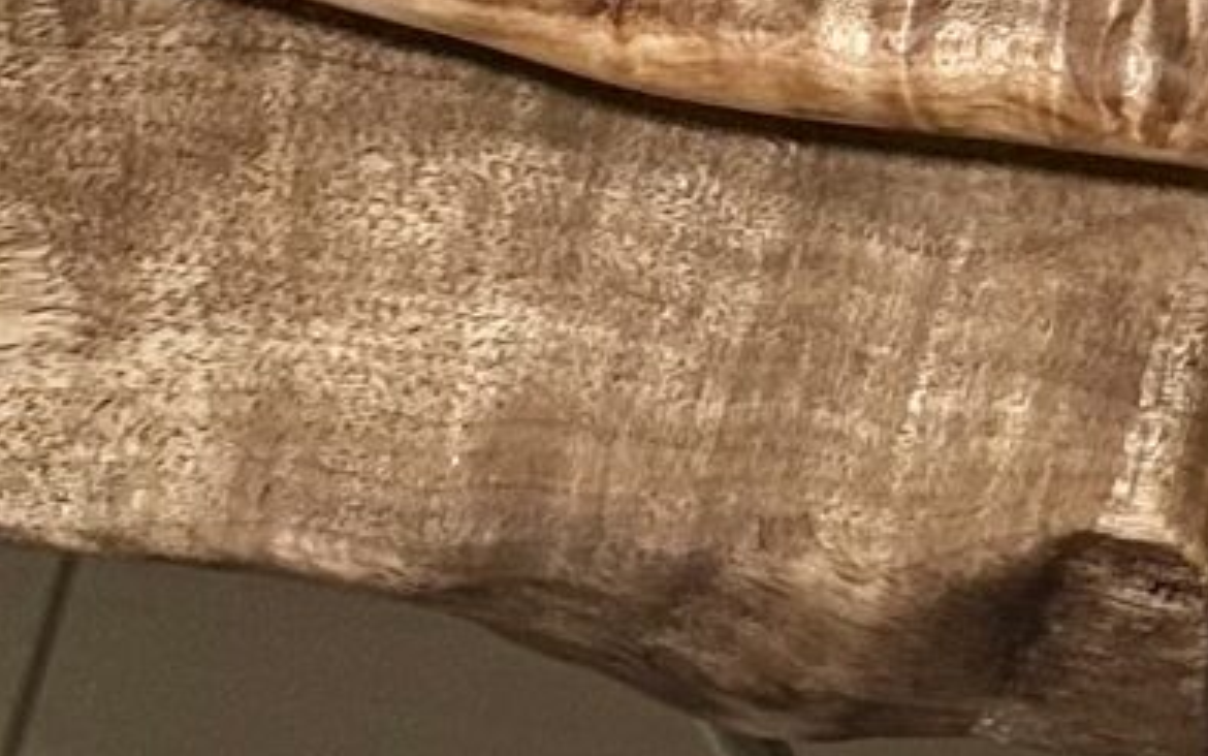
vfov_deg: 7.6
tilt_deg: -60.7
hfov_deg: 12.1
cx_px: 1682
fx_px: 5500
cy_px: -722
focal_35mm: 167
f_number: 1.78
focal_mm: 6.86
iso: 320
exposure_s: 1/60
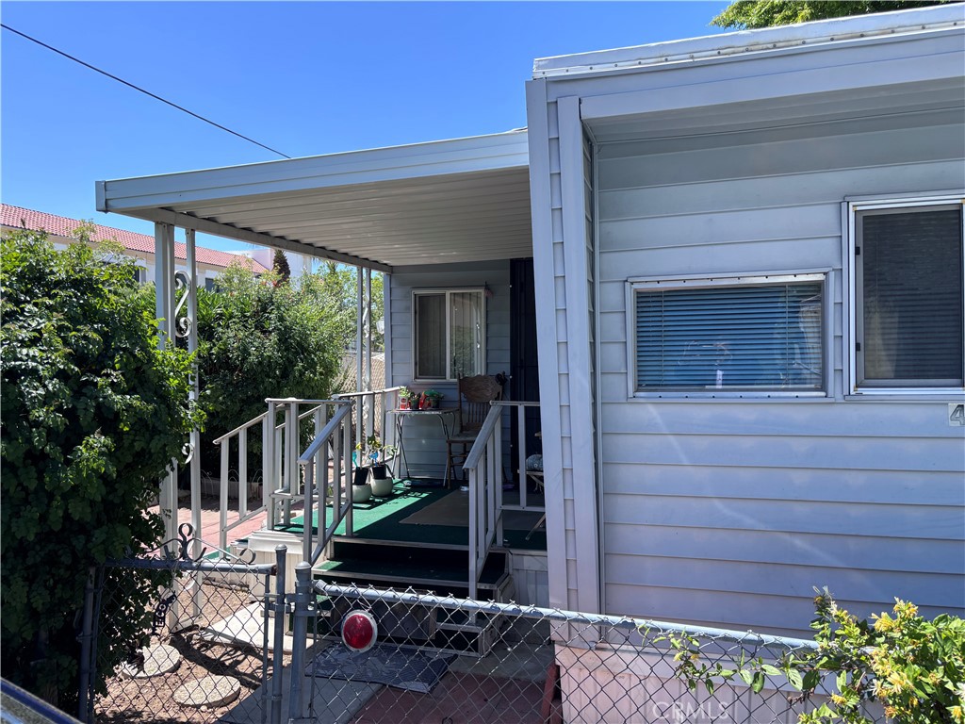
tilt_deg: -1.7
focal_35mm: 26
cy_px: 362
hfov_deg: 67.3
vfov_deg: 53.1
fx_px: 725
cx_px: 482
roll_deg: +0.4
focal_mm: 5.96
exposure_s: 1/1499
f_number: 1.6
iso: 50
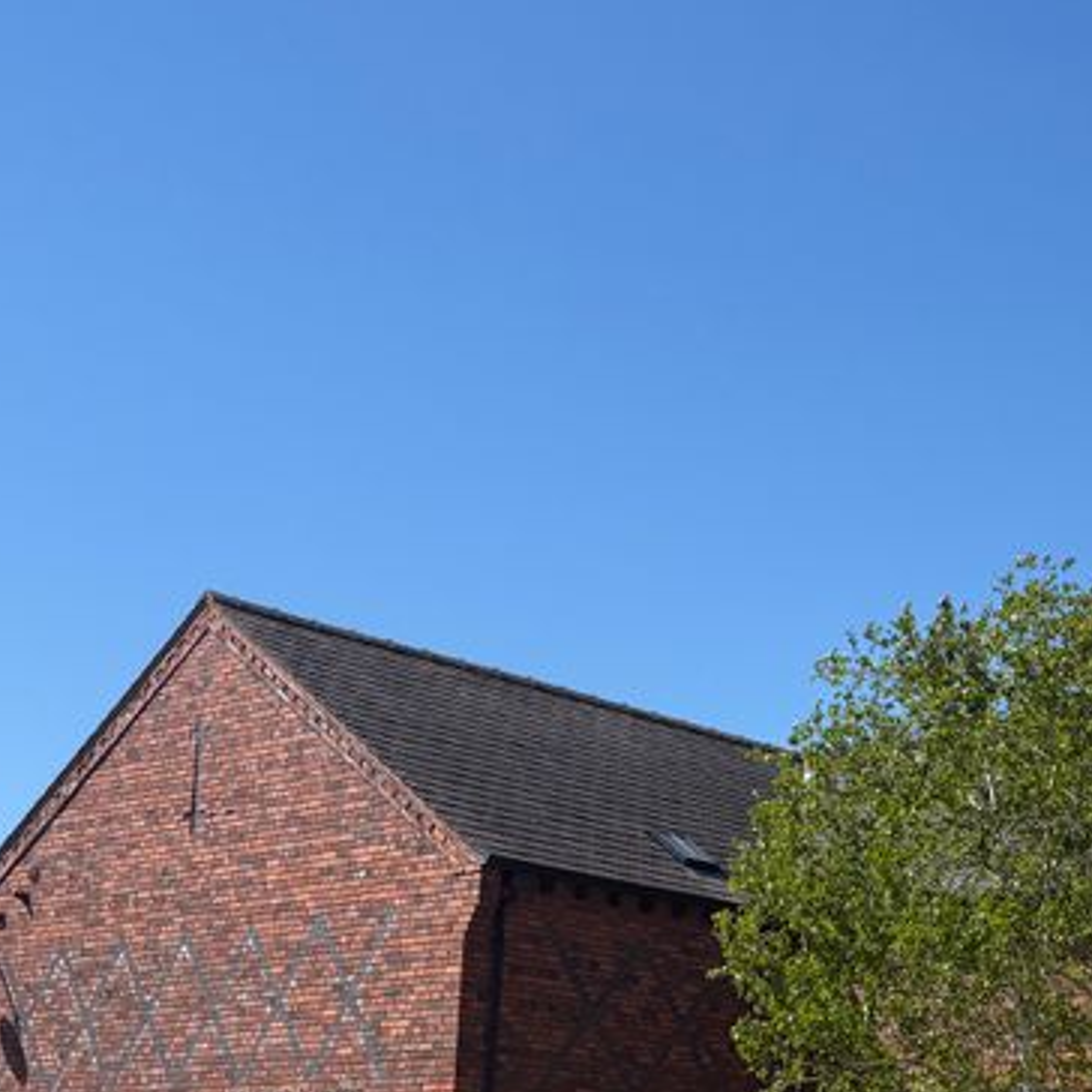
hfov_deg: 22.8
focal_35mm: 70
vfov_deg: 24.0
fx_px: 2498
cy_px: 976
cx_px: 1281
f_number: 1.6
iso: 50
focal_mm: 5.96
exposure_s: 1/3623
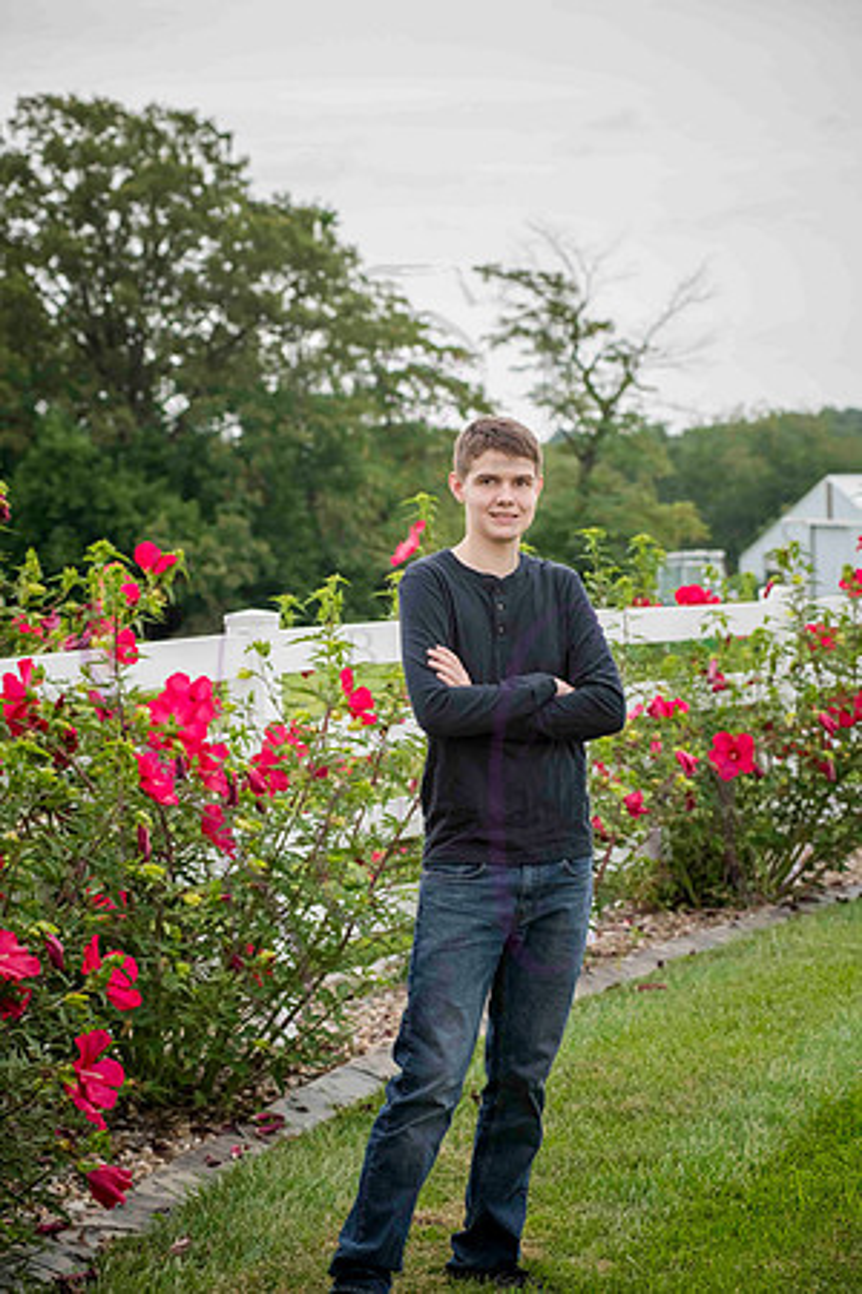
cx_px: 431
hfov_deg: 15.9
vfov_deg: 23.6
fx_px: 3089
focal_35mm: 86
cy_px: 647
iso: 640
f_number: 5.6
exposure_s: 1/320
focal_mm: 86
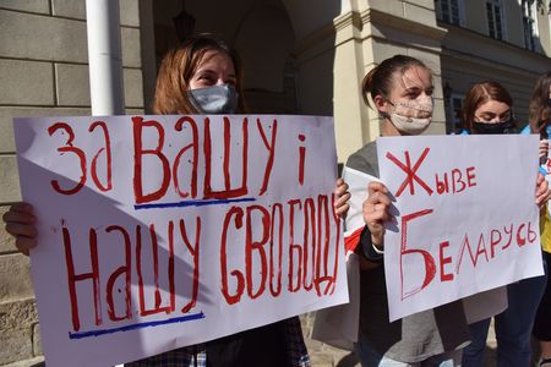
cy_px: 184
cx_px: 276
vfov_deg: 53.1
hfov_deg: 73.7
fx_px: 367
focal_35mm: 24
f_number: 6.3
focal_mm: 24
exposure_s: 1/4000
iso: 400
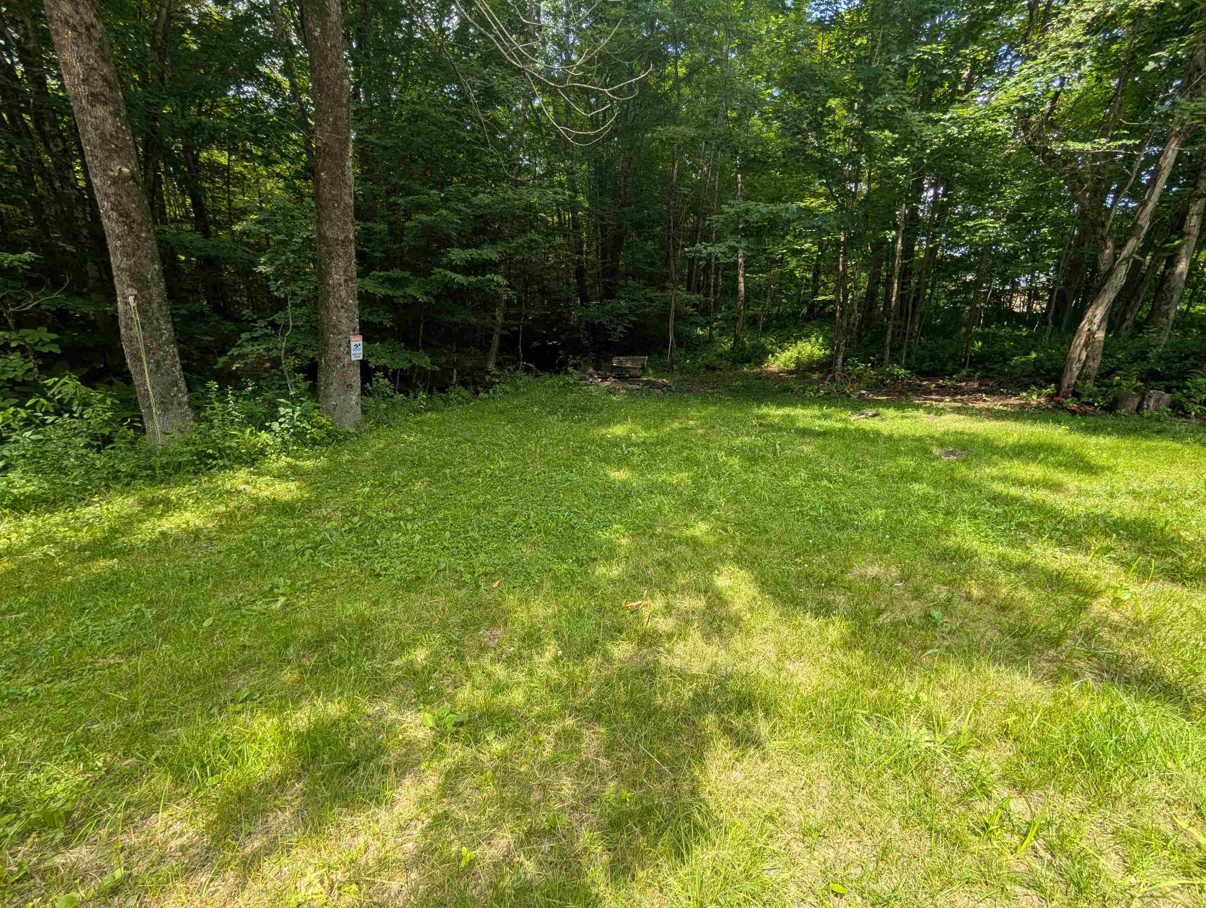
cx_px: 603
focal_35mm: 12
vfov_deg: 94.6
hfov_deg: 110.5
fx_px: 419
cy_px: 454
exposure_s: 1/393
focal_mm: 2.02
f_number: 1.7
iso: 55
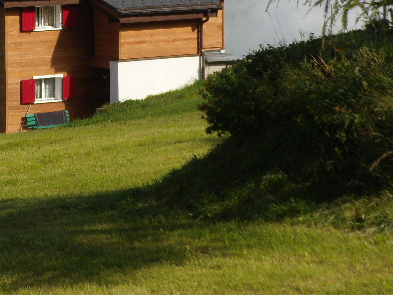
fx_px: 3202
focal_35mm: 282
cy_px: 21
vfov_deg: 5.3
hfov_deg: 7.0
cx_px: -14
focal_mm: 23.2
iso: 80
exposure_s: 1/500
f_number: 4.3
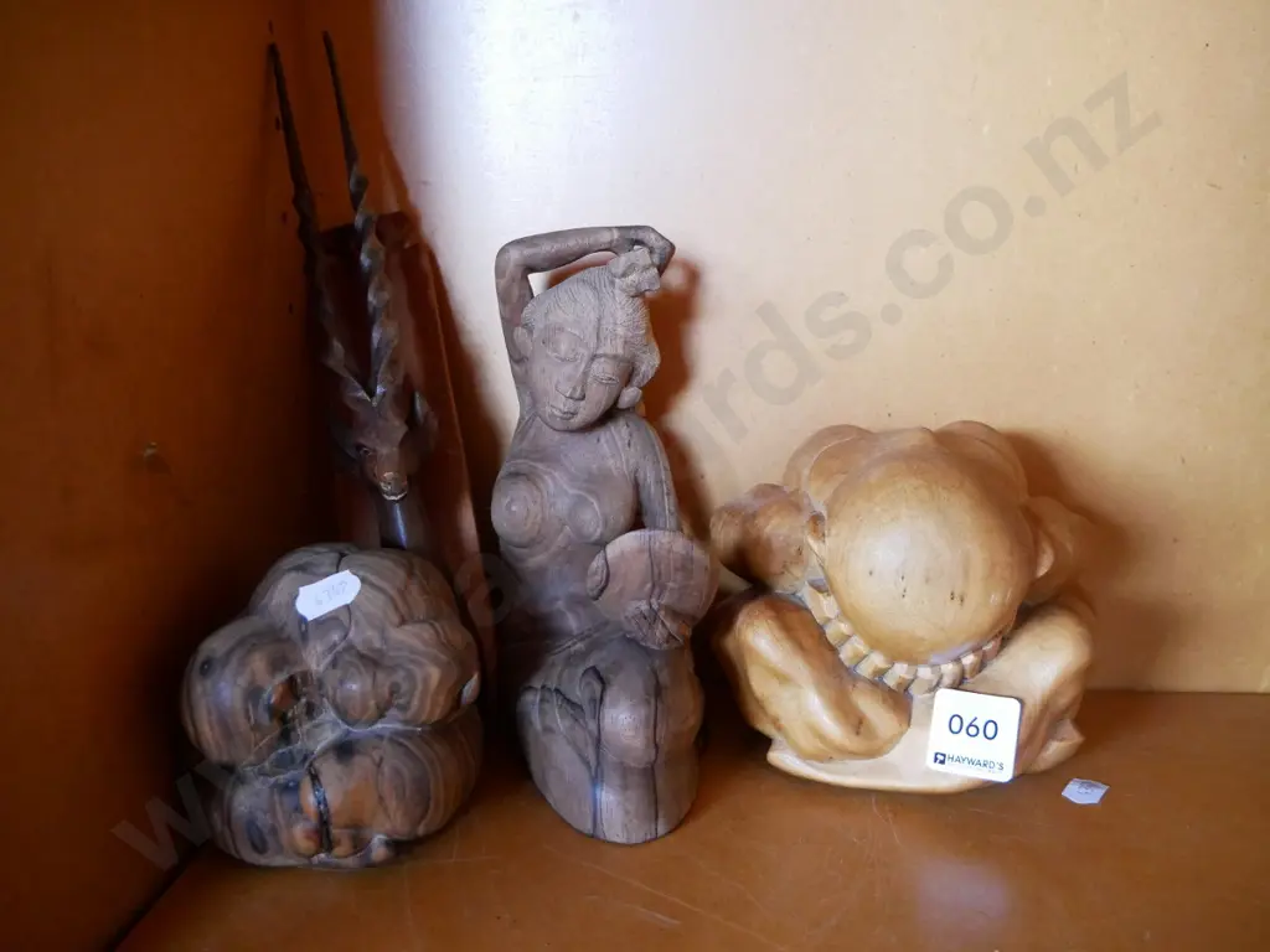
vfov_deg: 41.8
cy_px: 476
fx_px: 1247
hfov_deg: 54.0
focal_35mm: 34
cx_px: 635
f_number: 4
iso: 3200
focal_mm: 17
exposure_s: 1/60
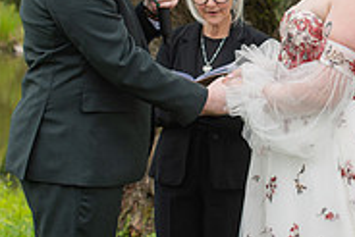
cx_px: 268
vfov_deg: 7.9
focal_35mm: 173
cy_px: 65
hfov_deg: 11.8
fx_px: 1707
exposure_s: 1/500
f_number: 3.5
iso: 100
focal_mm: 50
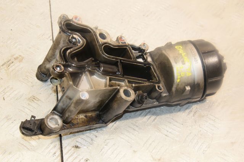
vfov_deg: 22.6
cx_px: 122
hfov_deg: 33.4
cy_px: 81
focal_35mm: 60
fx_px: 406
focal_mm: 40
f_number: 5.6
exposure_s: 1/160
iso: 1600
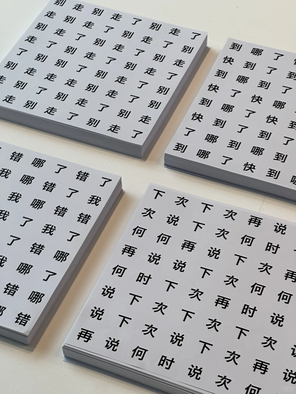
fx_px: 878
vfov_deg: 25.3
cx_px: 148
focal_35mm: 77
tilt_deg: -49.5
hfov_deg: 19.1
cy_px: 197
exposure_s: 1/99
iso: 64
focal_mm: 9
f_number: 2.8
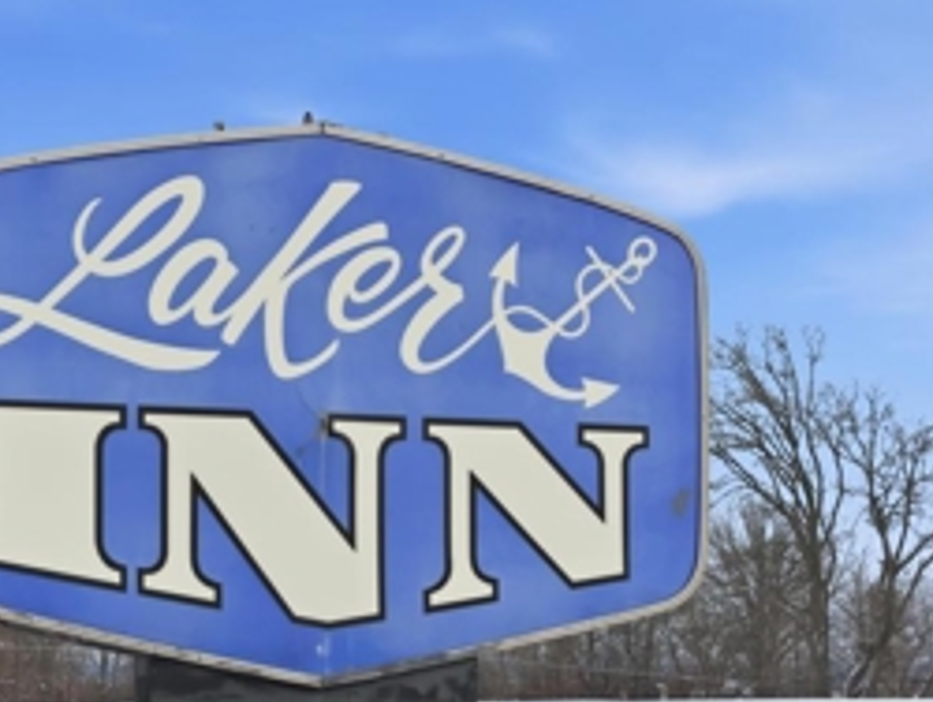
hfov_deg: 17.5
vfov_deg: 13.2
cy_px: 553
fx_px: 3022
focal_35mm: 112
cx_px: 343
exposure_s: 1/2000
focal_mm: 19.4
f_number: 2.8
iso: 100
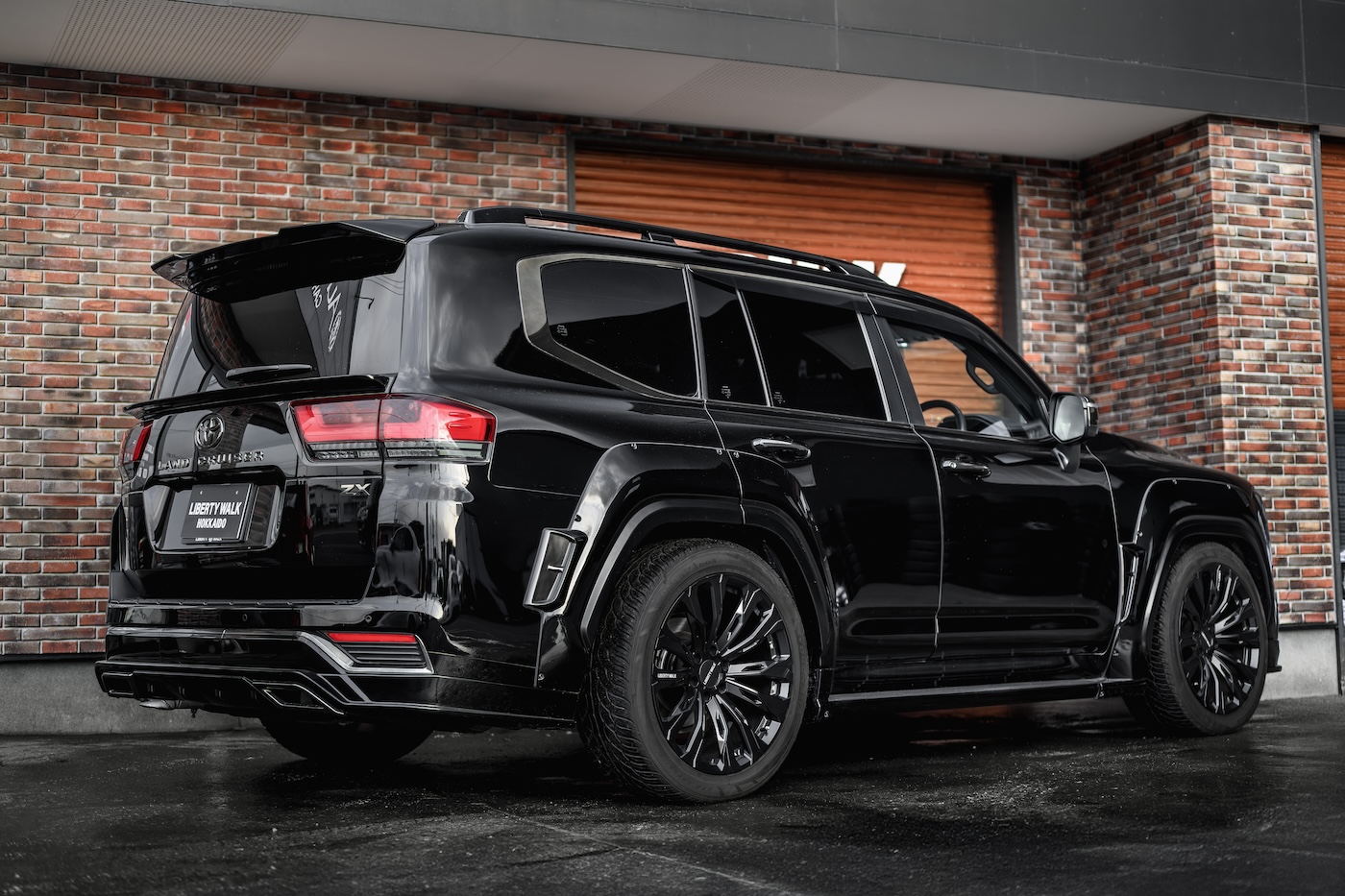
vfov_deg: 27.0
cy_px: 448
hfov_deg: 39.6
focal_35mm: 50
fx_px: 1868
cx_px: 672
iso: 200
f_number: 1.8
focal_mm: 50
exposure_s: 1/320
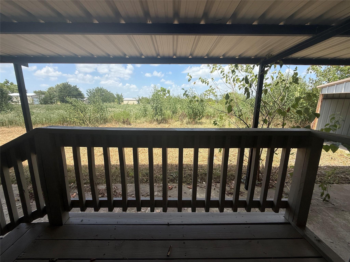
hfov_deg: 102.1
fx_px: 142
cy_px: 131
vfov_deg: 85.7
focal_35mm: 14
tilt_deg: -11.3
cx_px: 175
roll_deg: -0.3
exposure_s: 1/1368
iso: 50
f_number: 2.2
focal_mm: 2.22
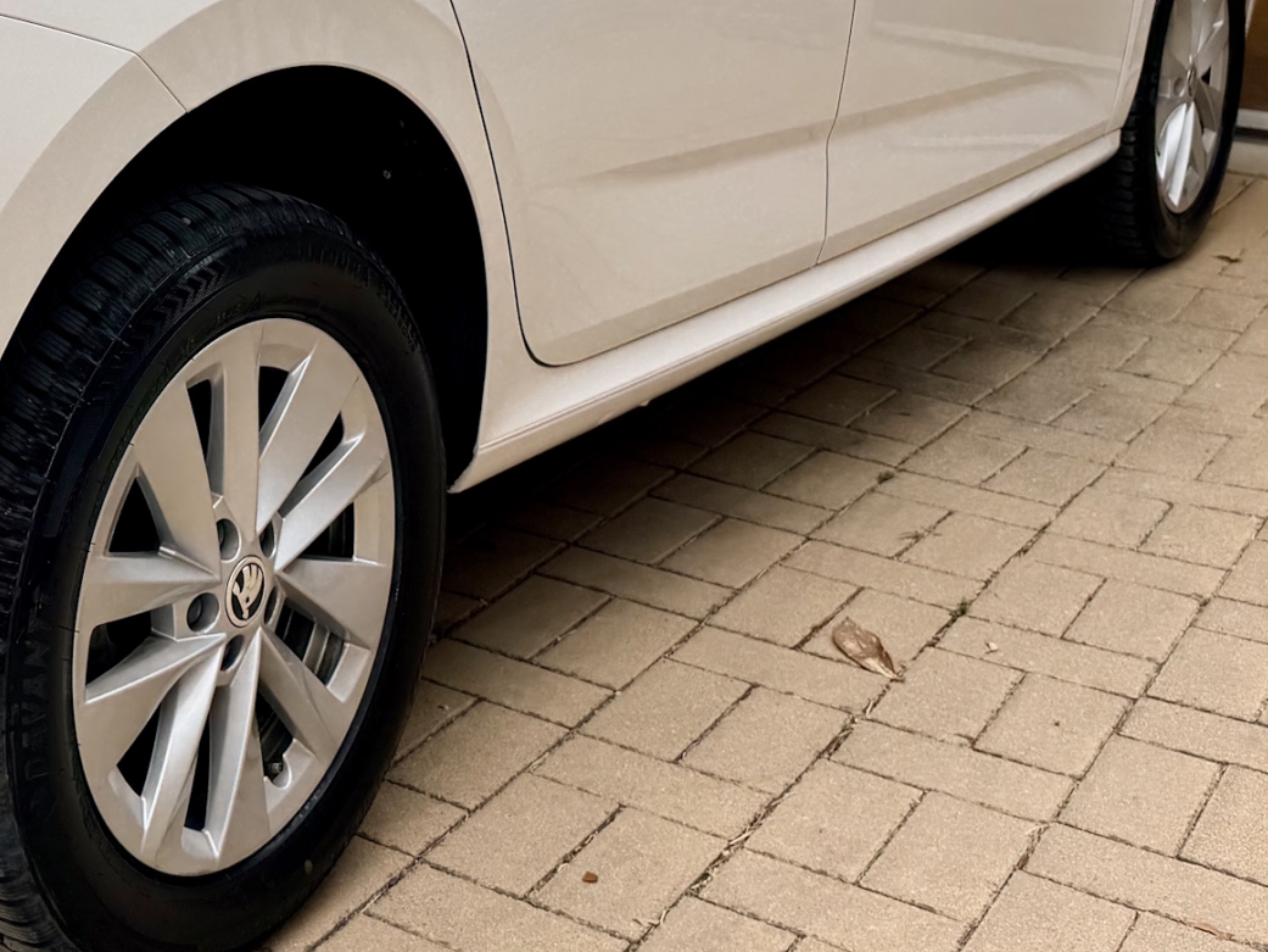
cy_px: 13
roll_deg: -0.3
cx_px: 9
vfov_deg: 23.8
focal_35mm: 59
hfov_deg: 30.5
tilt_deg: -9.3
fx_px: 2161
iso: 80
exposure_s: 1/3759
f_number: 1.78
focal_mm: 6.76
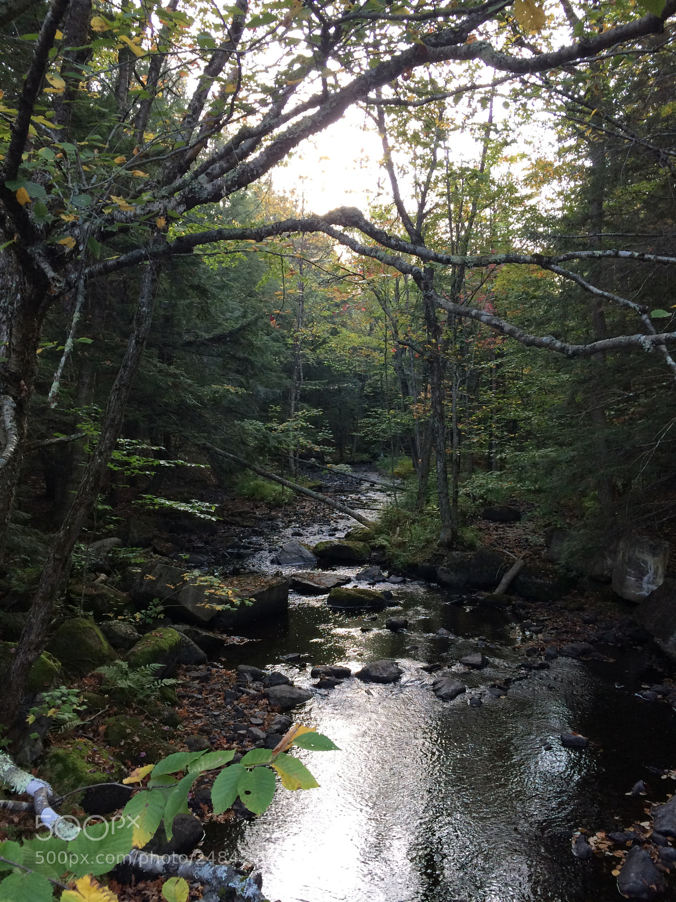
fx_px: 755
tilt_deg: -2.6
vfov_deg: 61.7
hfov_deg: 48.2
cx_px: 338
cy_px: 451
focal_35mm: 29
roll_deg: +0.8
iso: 32
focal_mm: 4.15
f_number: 2.2
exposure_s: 1/30
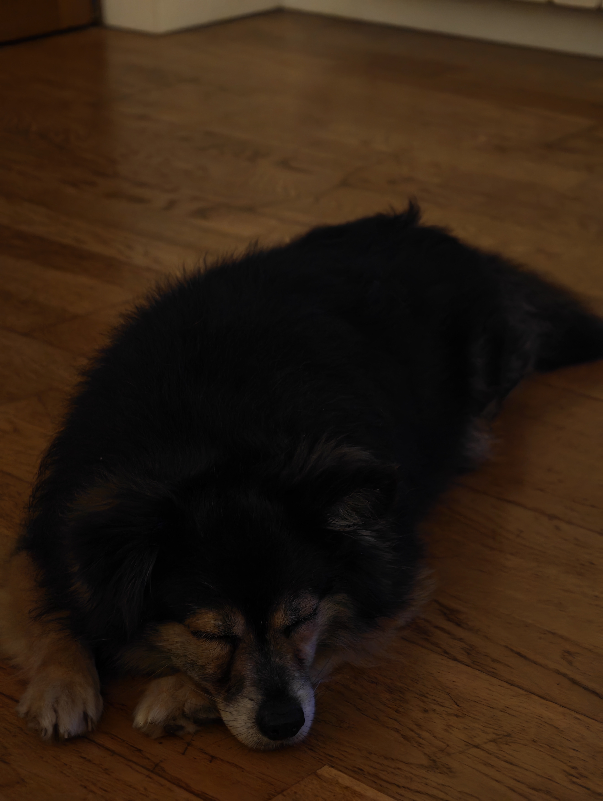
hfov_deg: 17.4
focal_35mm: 85
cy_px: 400
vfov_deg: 23.0
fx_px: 1969
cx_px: 302
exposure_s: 1/20
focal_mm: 22.48
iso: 6400
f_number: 2.6
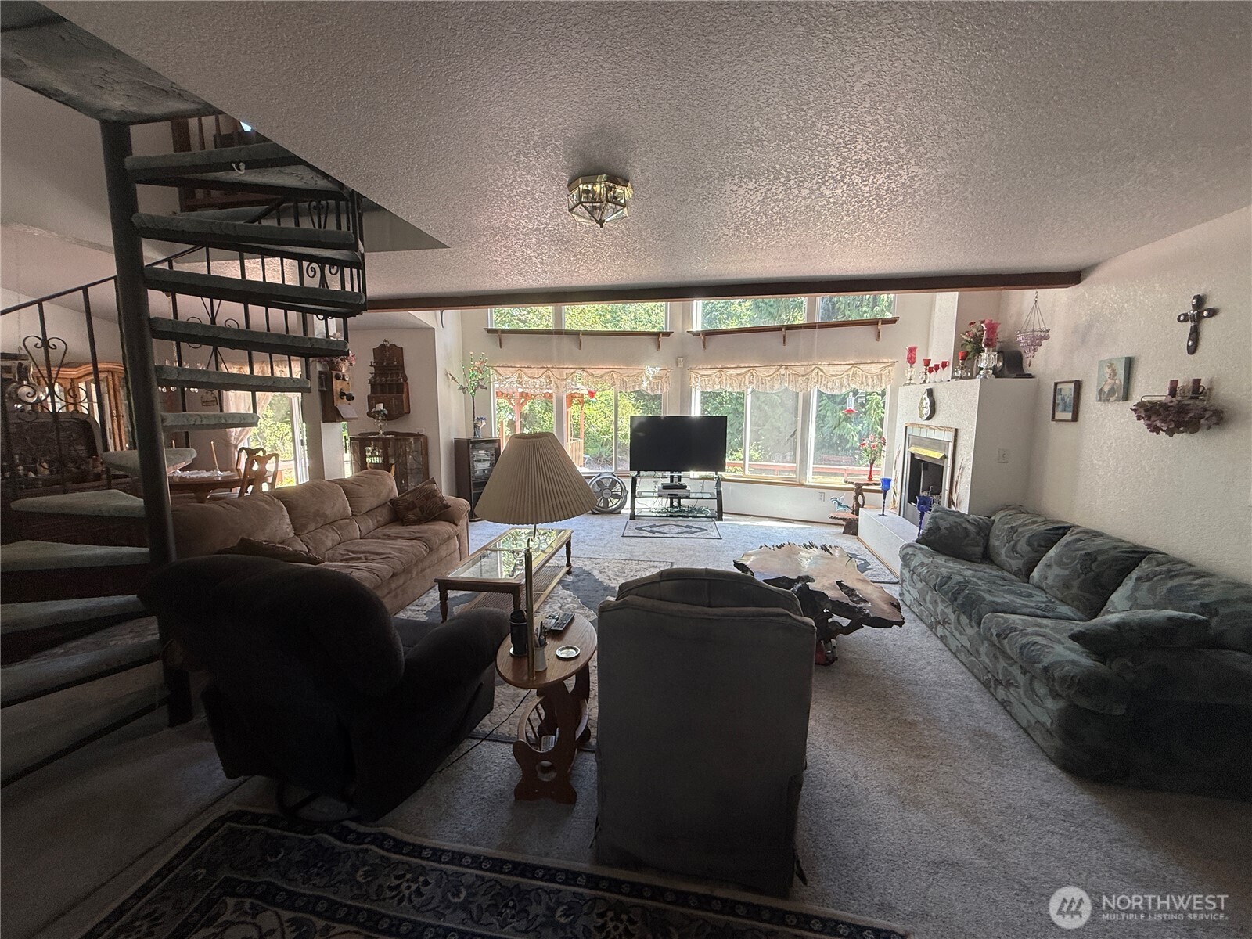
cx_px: 626
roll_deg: +0.3
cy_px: 470
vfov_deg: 85.7
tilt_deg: -6.5
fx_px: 506
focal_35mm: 14
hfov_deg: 102.1
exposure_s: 1/99
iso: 80
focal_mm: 2.22
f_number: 2.2
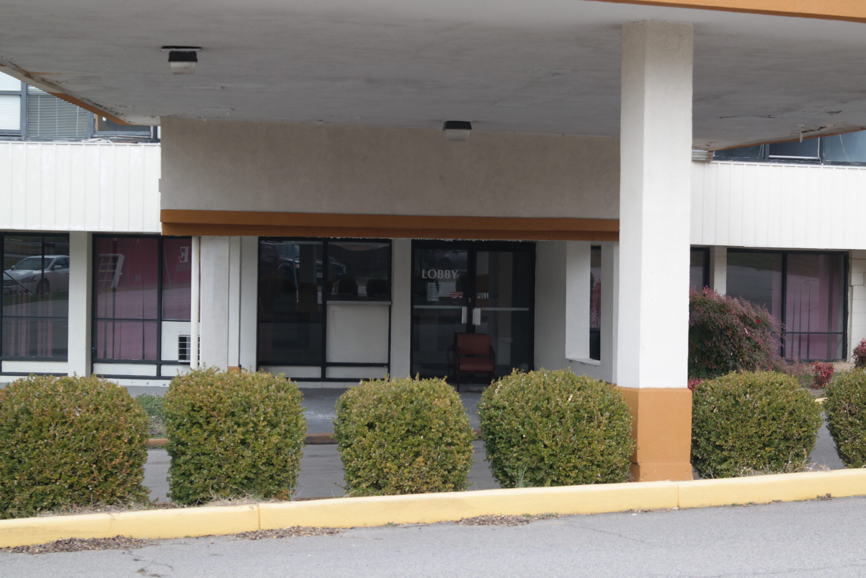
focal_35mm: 87
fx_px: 2093
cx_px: 482
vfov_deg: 15.7
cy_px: 278
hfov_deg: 23.4
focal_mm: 50
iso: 100
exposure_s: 1/160
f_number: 5.6
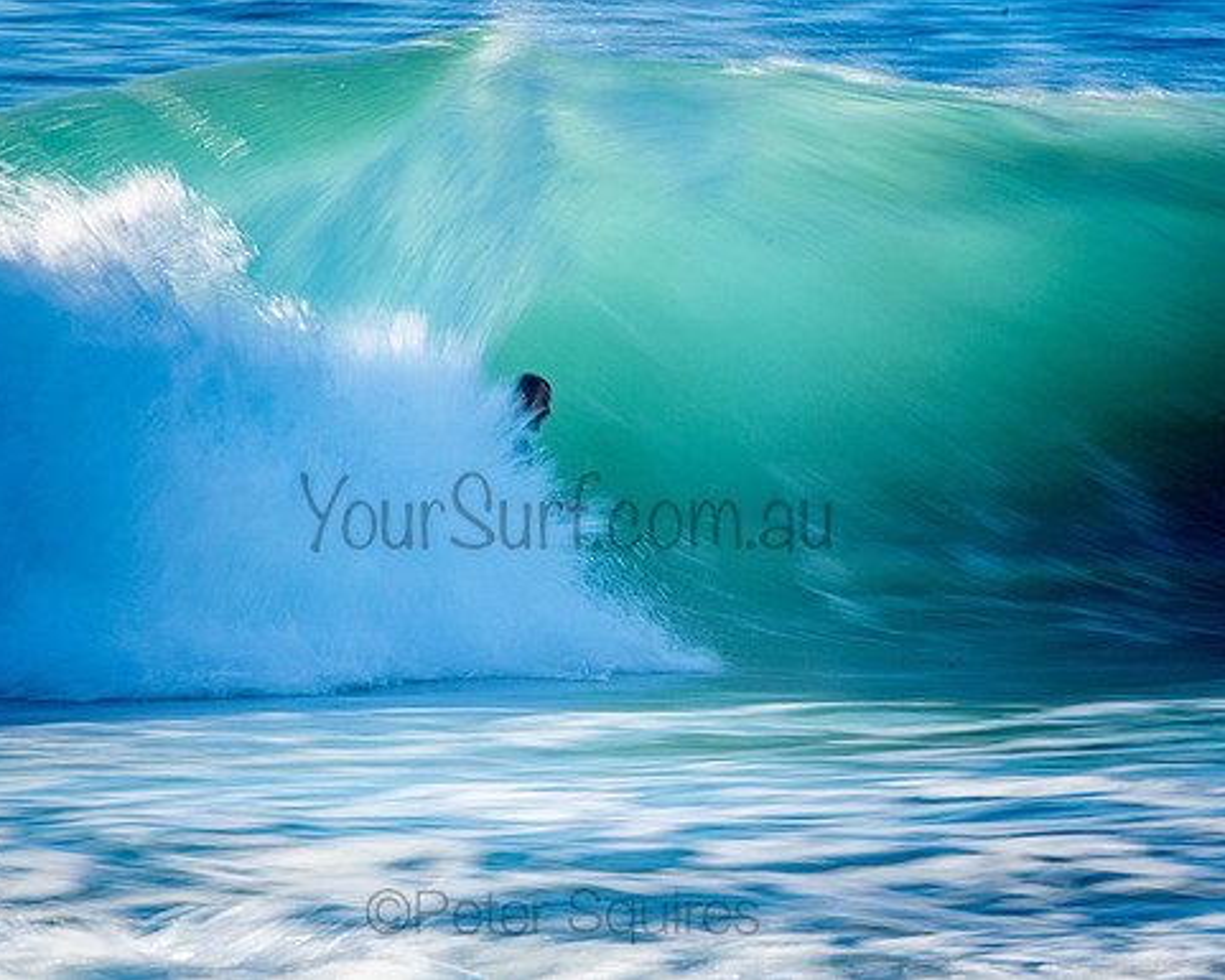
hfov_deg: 2.3
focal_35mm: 849
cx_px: 563
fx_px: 30787
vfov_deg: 1.8
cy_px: 490
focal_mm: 500
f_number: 22
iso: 100
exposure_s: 1/25
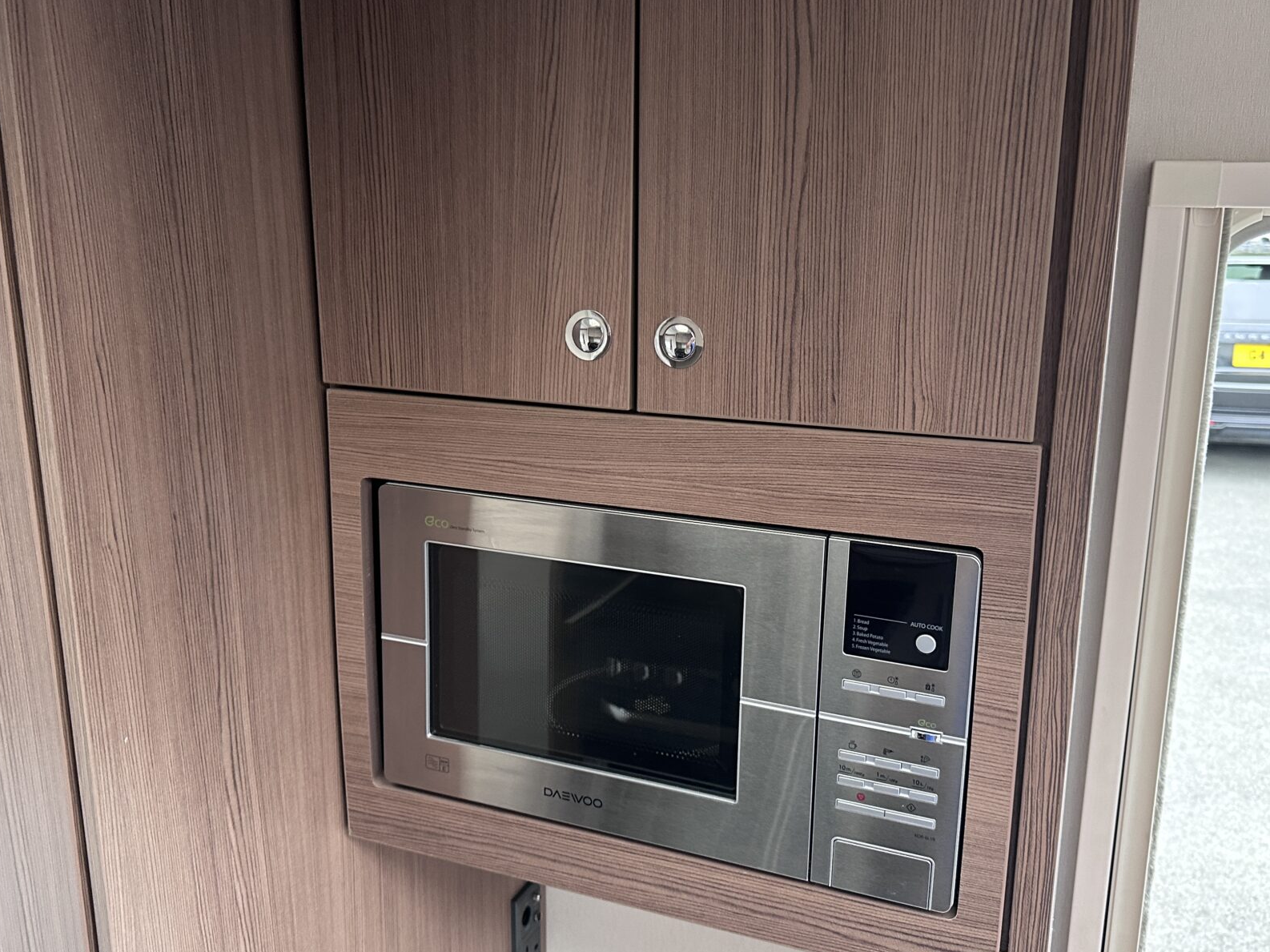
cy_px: 458
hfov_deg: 58.4
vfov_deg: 45.4
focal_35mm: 31
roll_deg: +0.3
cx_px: 630
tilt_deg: -12.0
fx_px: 1137
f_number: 1.78
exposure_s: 1/60
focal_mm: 6.86
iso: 320
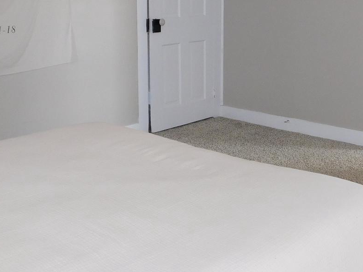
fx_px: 629
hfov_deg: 32.0
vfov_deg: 24.3
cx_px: 232
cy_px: 93
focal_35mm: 60
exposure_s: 1/30
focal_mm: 4
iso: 200
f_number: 3
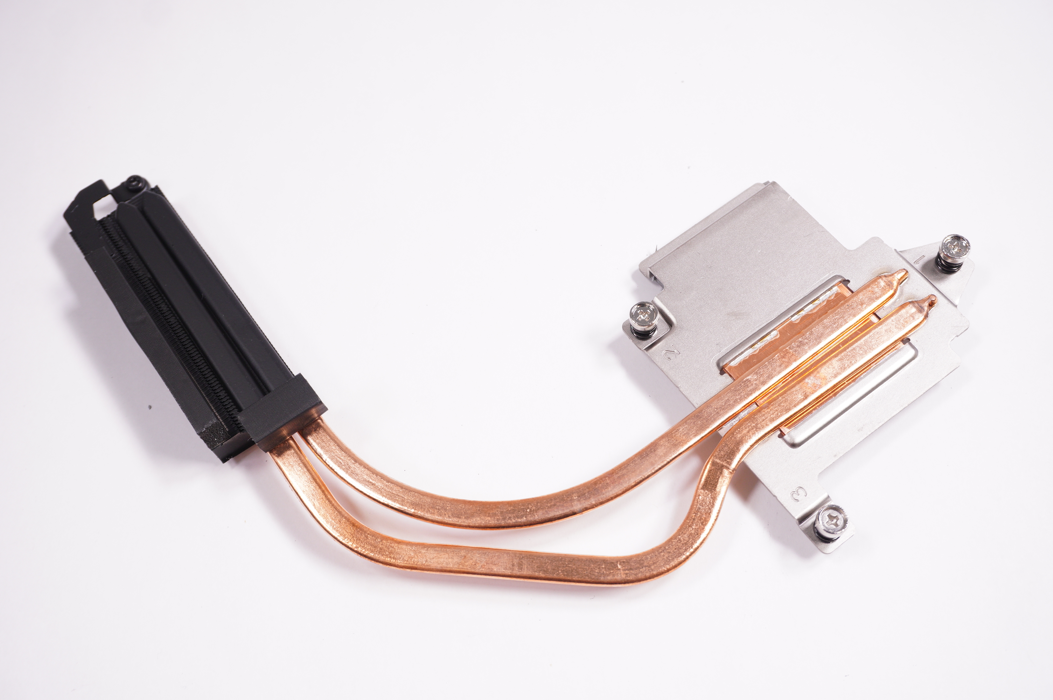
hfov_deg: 51.3
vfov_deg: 35.4
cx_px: 526
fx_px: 1096
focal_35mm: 38
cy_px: 350
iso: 320
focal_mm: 25
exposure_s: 1/160
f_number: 5.6
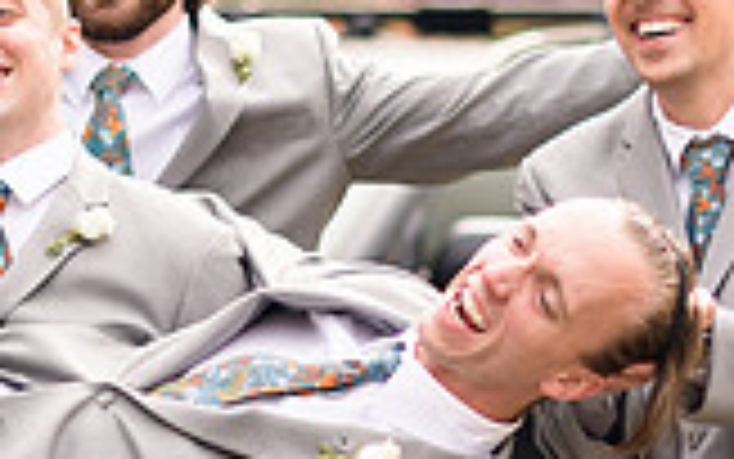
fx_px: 3942
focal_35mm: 197
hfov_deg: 10.6
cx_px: 176
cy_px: 317
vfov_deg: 6.7
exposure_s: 1/4000
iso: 400
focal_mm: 50
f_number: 1.8
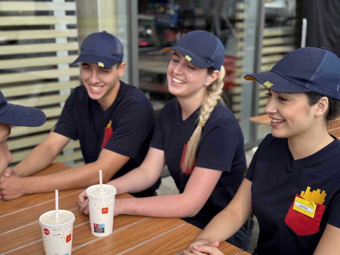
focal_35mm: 48
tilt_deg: -12.9
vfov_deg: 30.3
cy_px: 128
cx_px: 170
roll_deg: -0.1
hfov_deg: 39.7
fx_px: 471
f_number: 1.78
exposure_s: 1/1116
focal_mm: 6.76
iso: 64
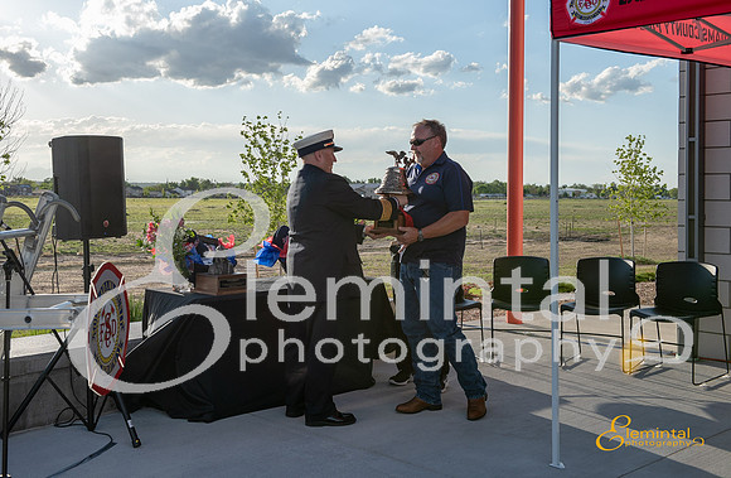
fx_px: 875
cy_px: 185
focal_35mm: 43
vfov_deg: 30.4
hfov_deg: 45.1
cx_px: 294
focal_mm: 36
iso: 160
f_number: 6.3
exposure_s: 1/800
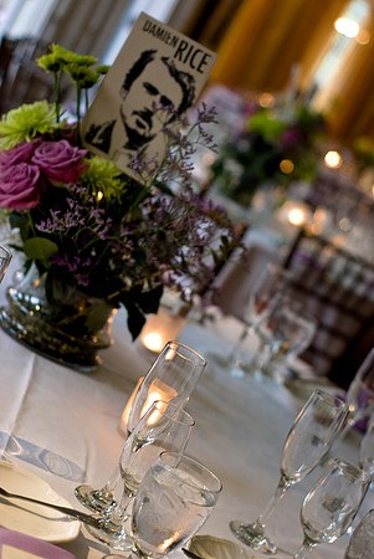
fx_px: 1166
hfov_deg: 18.2
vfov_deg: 27.0
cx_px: 187
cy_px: 280
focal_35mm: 75
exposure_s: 1/25
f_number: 2.5
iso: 400
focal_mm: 50
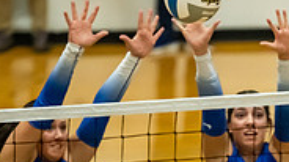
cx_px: 309
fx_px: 5067
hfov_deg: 3.3
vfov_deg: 1.8
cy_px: 260
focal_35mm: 662
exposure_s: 1/1250
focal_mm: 200
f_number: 2.8
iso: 6400
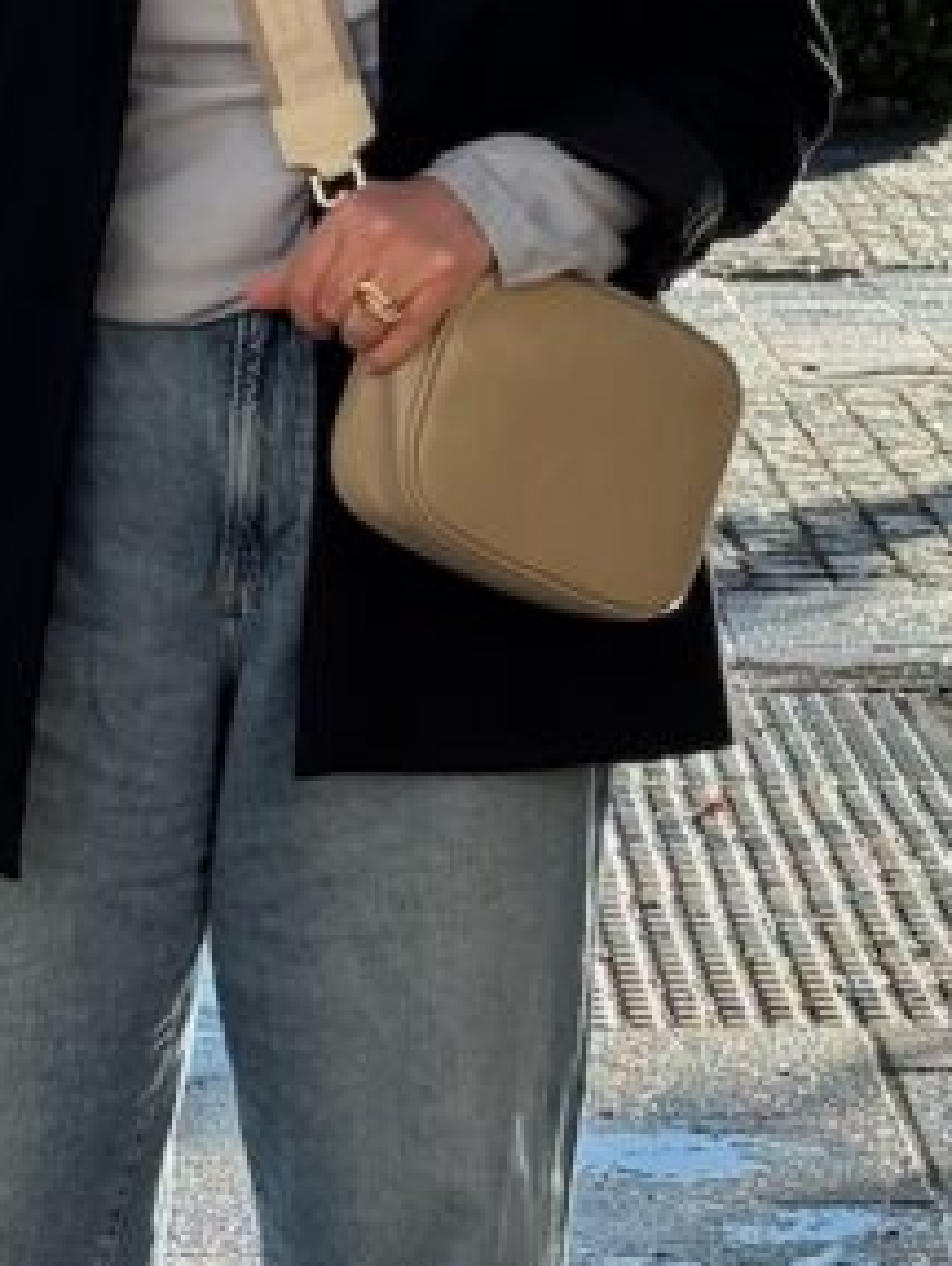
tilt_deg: -6.8
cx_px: 48
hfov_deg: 8.7
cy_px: 485
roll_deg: +1.1
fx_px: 6256
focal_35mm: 171
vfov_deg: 11.5
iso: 64
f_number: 1.78
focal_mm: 6.76
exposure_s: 1/1215
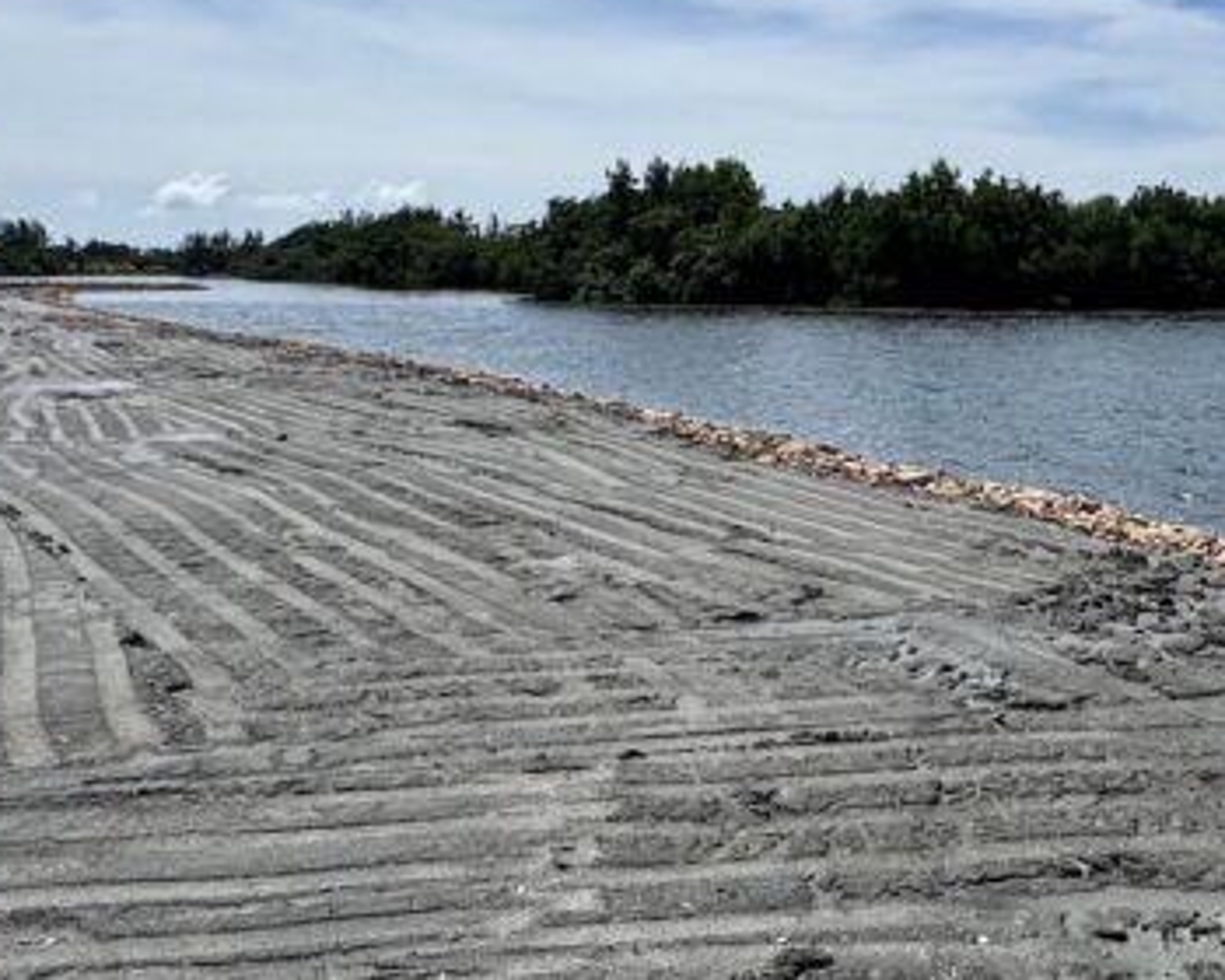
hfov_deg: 43.9
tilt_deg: -4.2
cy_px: 340
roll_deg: -0.9
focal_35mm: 40
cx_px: 959
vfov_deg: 37.0
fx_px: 1450
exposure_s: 1/3717
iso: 40
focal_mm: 2.22
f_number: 2.2
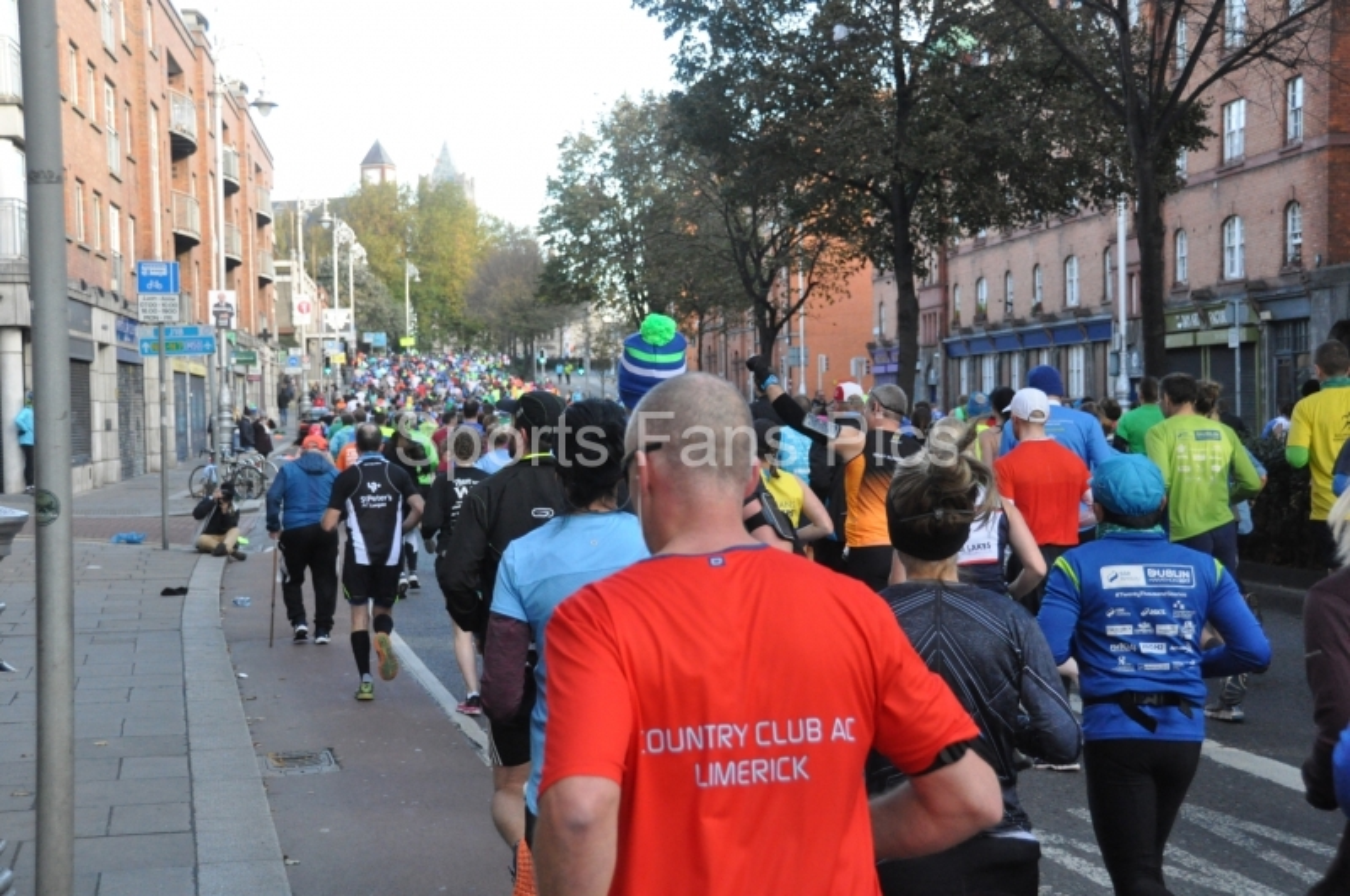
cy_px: 448
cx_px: 675
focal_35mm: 51
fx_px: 1910
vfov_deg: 26.4
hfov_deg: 38.9
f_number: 4.2
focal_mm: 34
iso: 2000
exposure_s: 1/1000
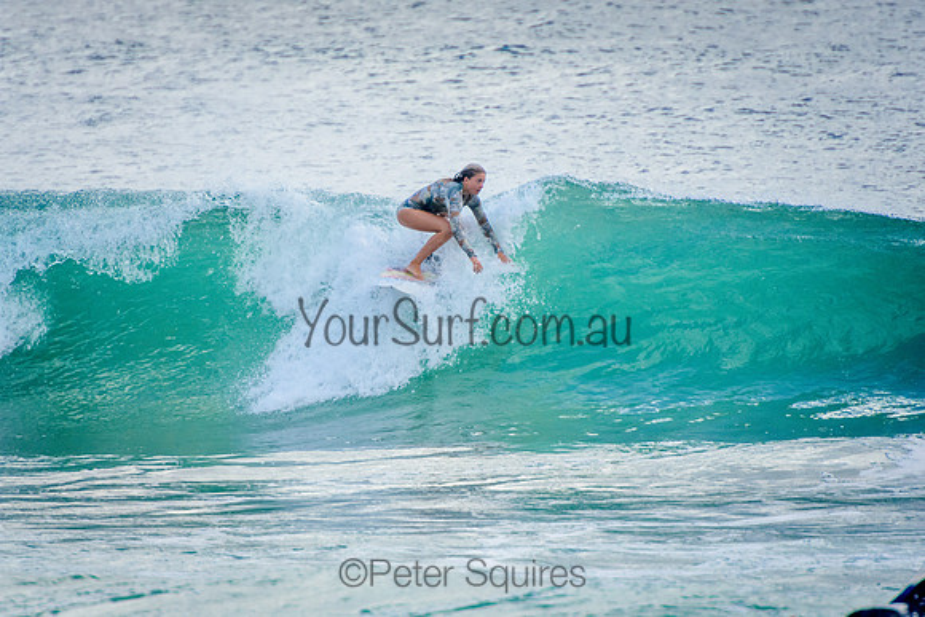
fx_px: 15420
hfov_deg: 3.4
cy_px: 308
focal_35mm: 600
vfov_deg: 2.3
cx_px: 462
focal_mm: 400
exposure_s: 1/2000
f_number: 5.6
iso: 560
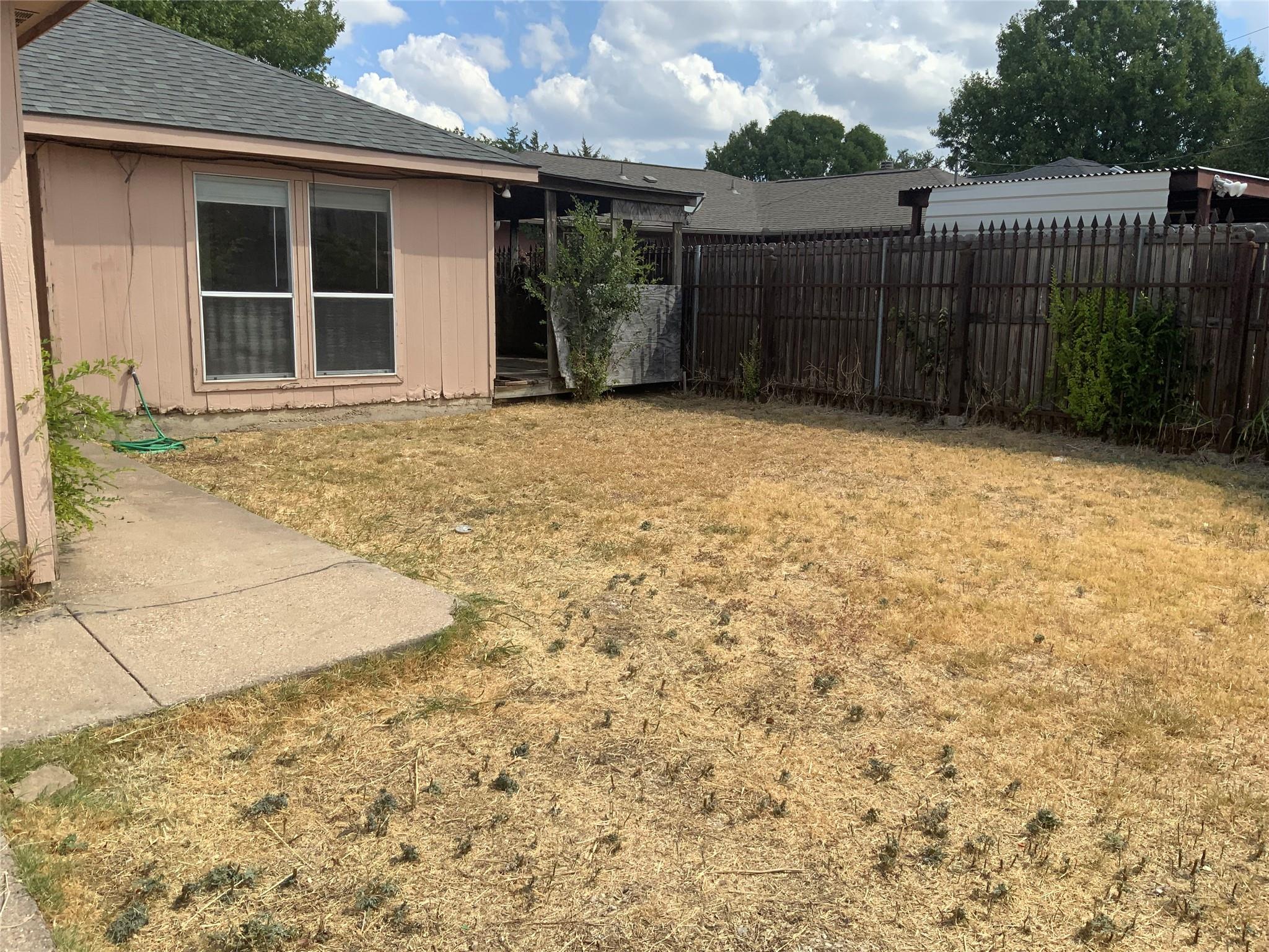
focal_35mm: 29
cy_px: 476
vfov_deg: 48.2
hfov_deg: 61.7
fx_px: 1063
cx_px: 634
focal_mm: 3
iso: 16
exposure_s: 1/1675
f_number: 1.8
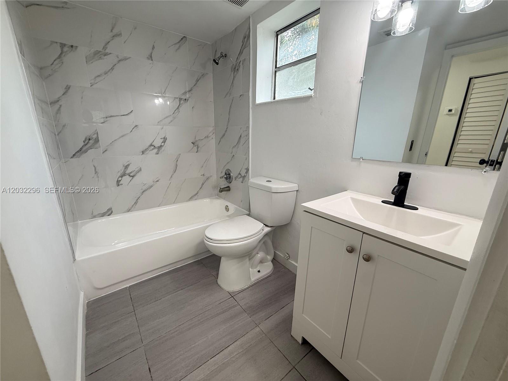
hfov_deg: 102.1
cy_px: 190
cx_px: 254
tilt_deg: -14.6
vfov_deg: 85.7
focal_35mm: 14
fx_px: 205
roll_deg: -1.2
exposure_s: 1/120
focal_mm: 2.22
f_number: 2.2
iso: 160
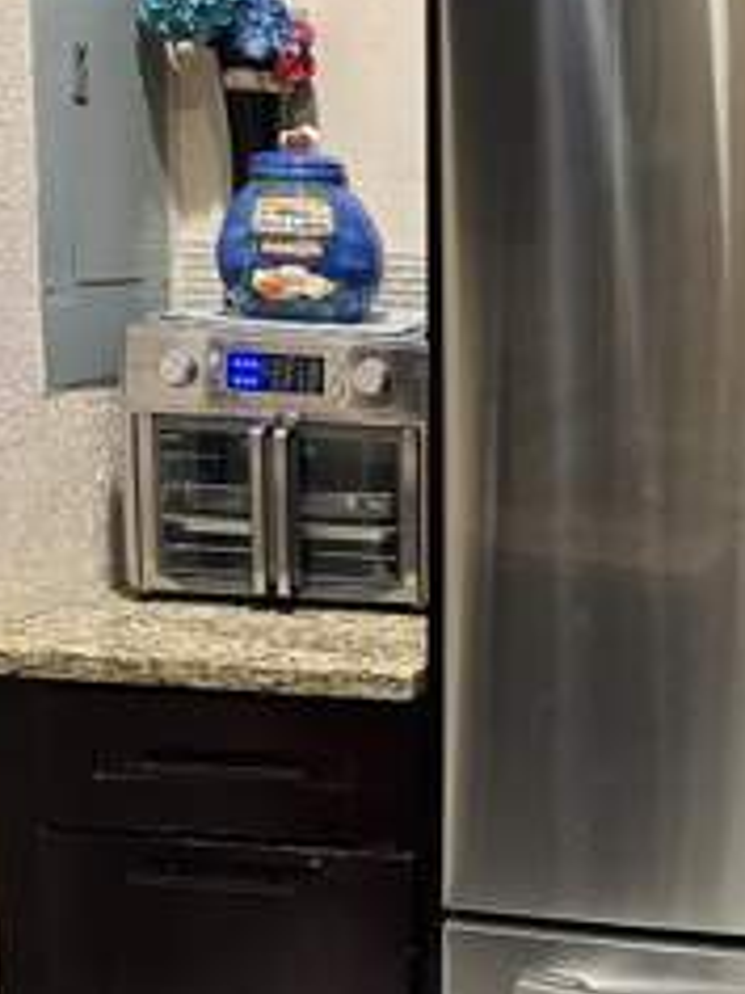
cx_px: 901
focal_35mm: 65
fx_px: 1865
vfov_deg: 29.7
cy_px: 615
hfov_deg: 21.0
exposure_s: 1/60
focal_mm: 6.86
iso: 500
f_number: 1.78
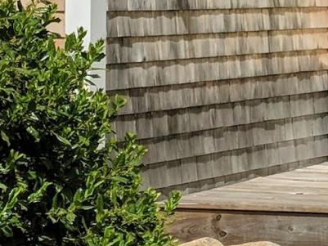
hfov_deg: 9.7
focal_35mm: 202
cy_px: -16
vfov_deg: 7.3
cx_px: 396
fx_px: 1915
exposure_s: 1/5848
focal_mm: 4.44
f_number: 1.8
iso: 50
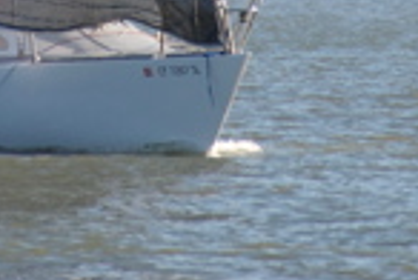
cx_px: 137
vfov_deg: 1.1
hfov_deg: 1.7
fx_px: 14346
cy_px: -281
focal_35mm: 1233
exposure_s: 1/640
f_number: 5.6
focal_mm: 200
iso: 250
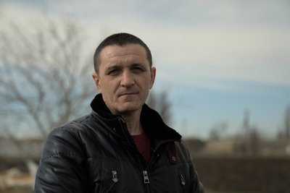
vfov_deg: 20.3
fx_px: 540
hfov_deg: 30.1
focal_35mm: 67
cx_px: 145
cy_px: 96
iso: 100
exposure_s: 1/125
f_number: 2.8
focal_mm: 67
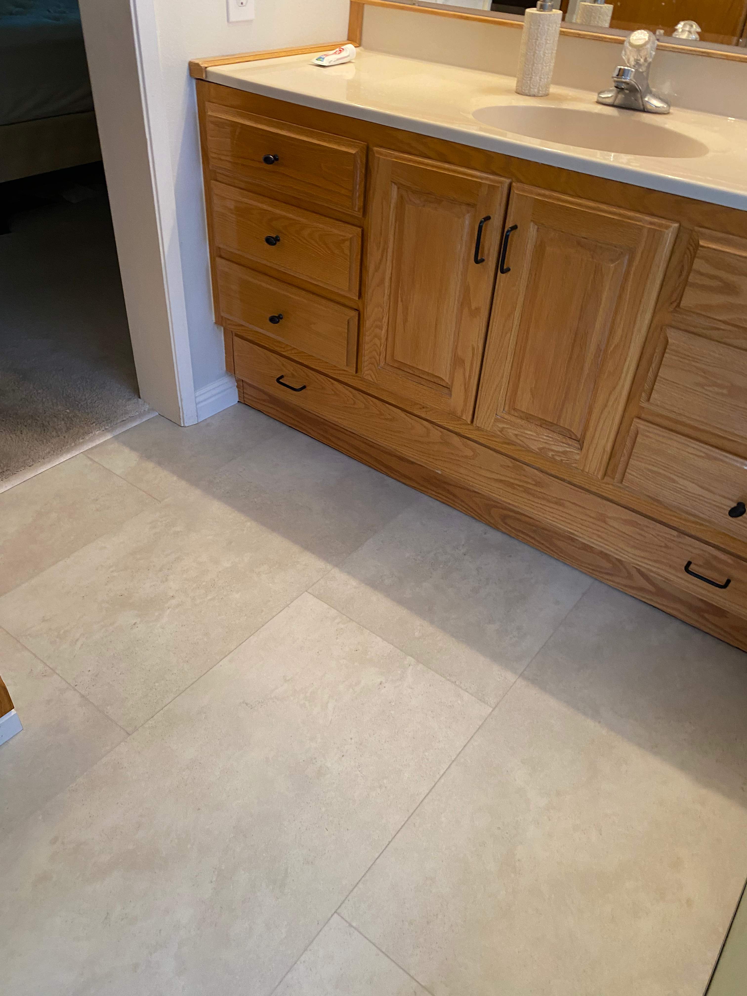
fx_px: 748
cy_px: 498
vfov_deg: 67.3
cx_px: 374
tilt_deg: -37.9
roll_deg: -4.1
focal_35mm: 26
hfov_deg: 53.1
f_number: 1.8
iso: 200
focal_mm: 4.25
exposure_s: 1/60
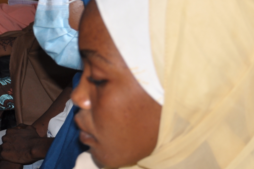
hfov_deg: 15.3
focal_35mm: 134
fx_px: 944
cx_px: 161
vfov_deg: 10.2
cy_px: 67
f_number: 4.2
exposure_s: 1/60
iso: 200
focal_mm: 34
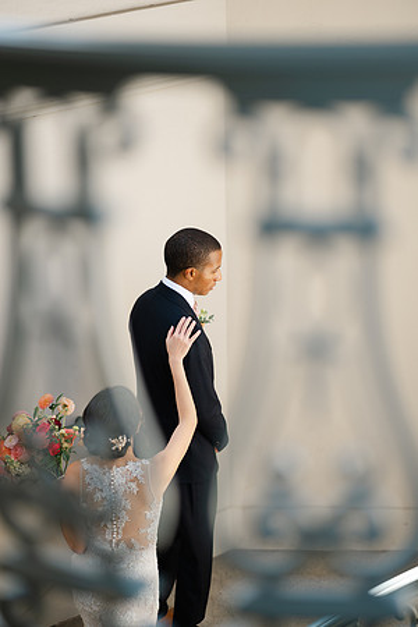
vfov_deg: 19.5
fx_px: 1829
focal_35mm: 105
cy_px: 314
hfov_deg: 13.0
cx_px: 209
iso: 64
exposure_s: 1/400
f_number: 1.8
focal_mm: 105
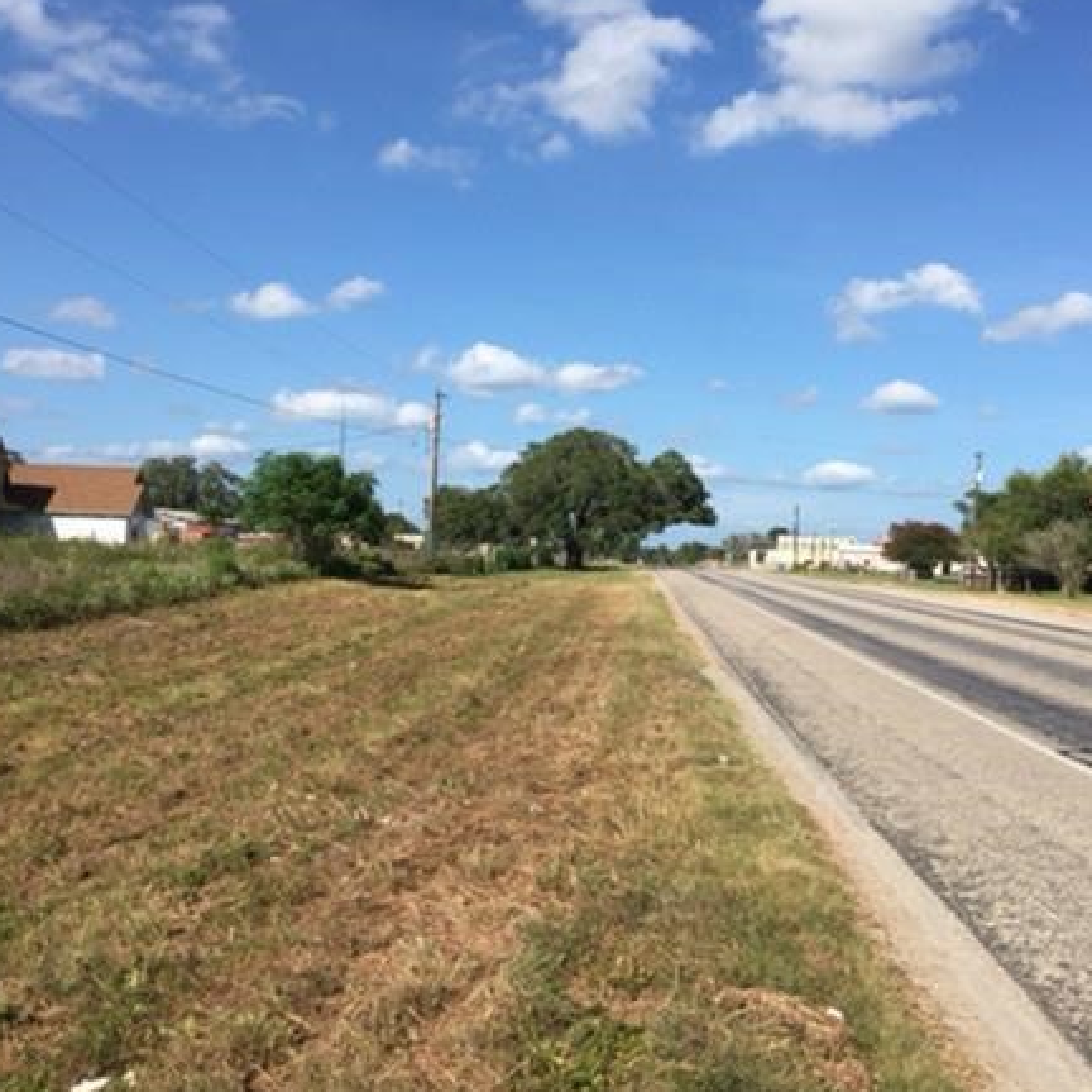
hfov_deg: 43.8
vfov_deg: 43.8
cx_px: 614
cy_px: 495
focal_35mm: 38
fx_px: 1356
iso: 32
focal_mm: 4.15
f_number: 2.2
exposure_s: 1/2198
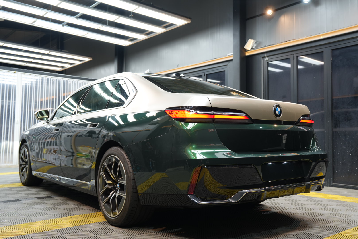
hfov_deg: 54.4
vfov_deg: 37.9
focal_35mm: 35
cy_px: 120
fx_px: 348
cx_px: 179
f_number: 4
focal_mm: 35
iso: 500
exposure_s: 1/60
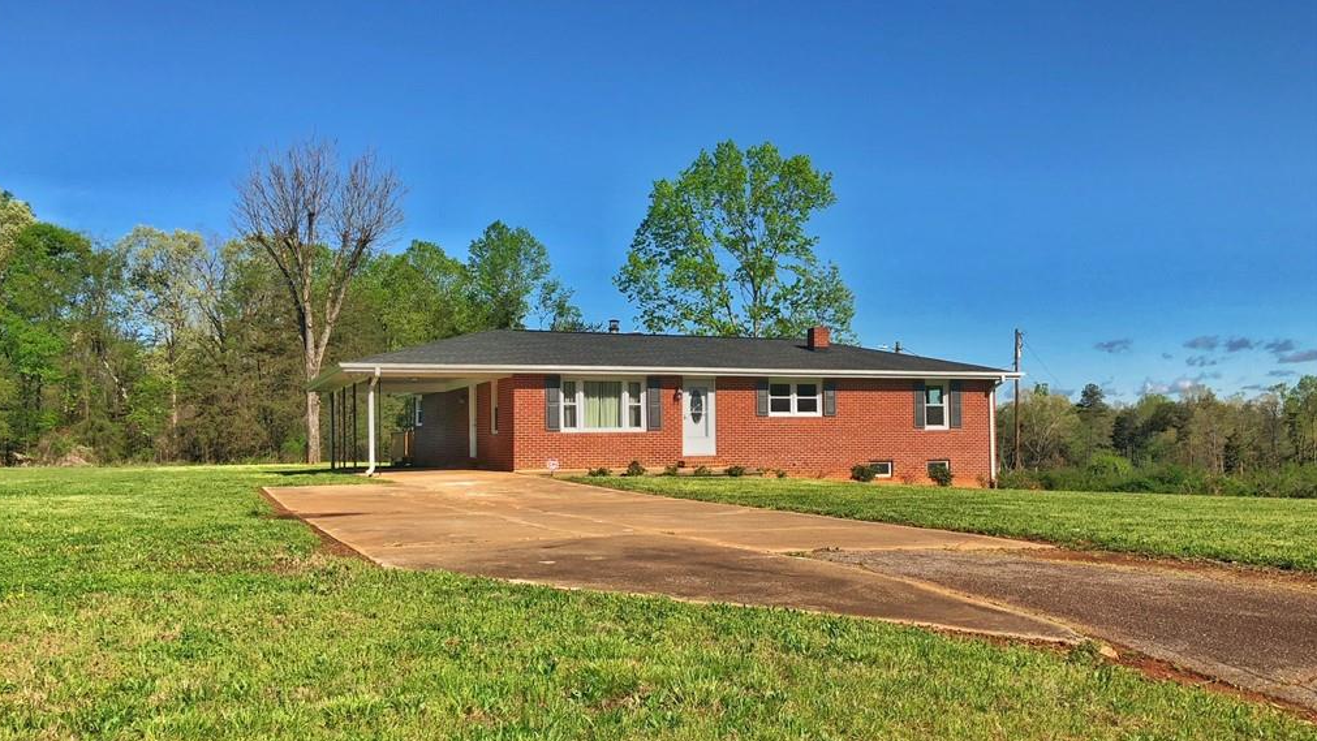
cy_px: 436
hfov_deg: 61.0
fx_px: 1118
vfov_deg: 36.6
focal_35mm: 32
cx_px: 654
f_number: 1.8
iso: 20
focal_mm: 3.99
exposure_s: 1/1946
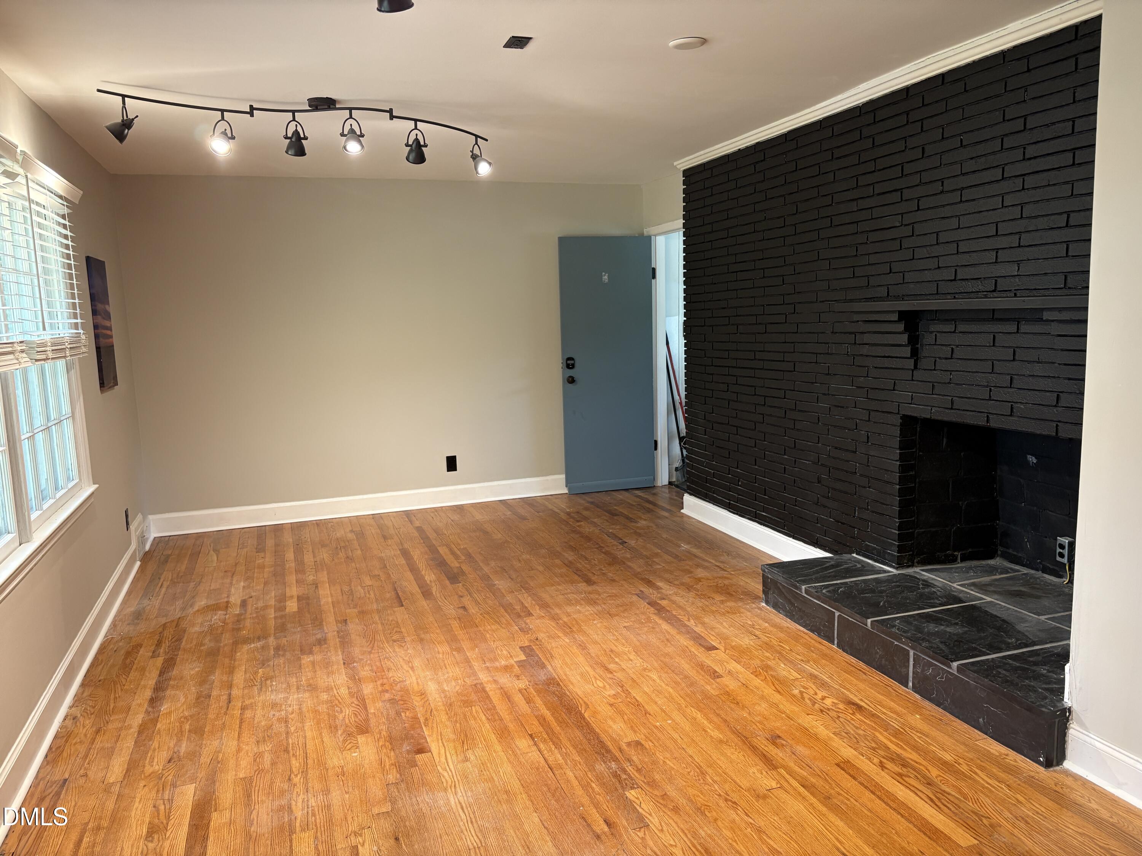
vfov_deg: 53.1
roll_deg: +1.6
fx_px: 858
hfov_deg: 67.3
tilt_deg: -8.1
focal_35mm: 26
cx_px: 571
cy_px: 428
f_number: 1.6
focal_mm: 5.96
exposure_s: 1/60
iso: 160
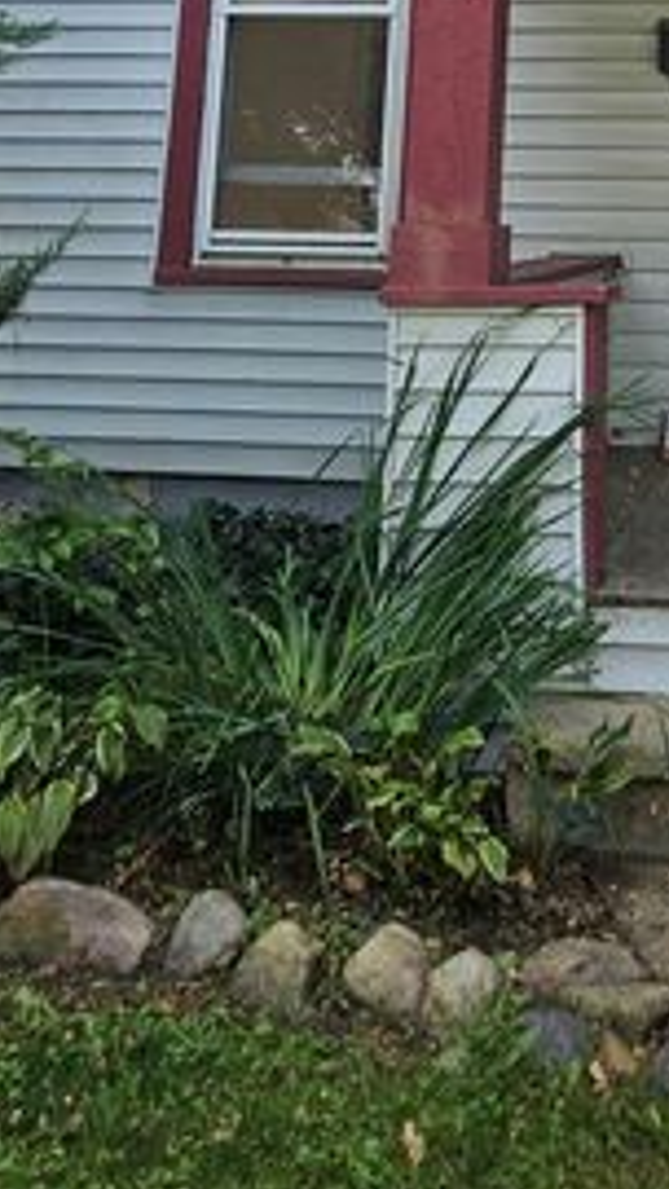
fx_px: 1954
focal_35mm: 62
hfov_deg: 19.1
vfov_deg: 29.7
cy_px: -183
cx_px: 603
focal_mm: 5.4
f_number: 1.8
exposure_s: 1/505
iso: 25
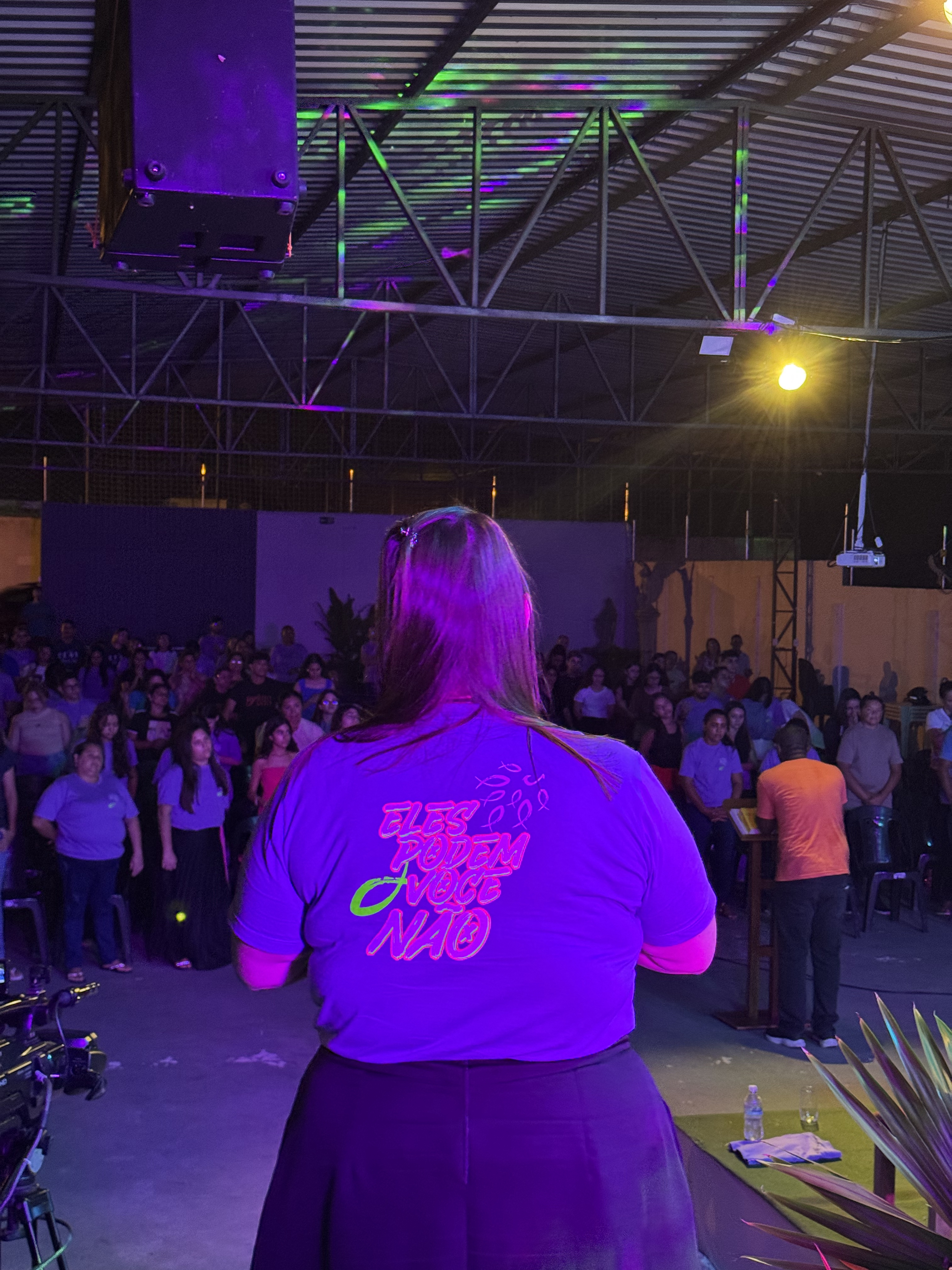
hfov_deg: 30.3
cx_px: 476
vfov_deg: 39.7
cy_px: 635
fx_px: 1760
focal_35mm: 48
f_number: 1.78
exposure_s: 1/60
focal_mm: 6.76
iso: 250
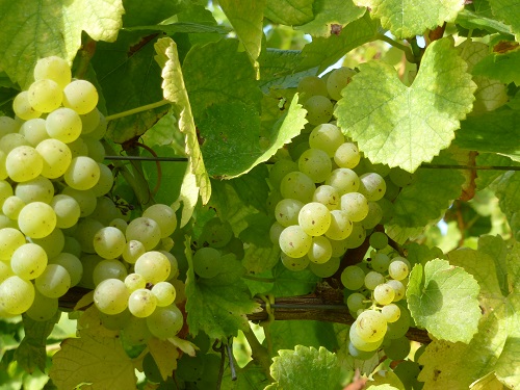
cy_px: 195
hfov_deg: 18.9
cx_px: 260
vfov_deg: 14.2
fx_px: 1562
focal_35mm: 104
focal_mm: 18.7
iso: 100
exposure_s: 1/125
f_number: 5
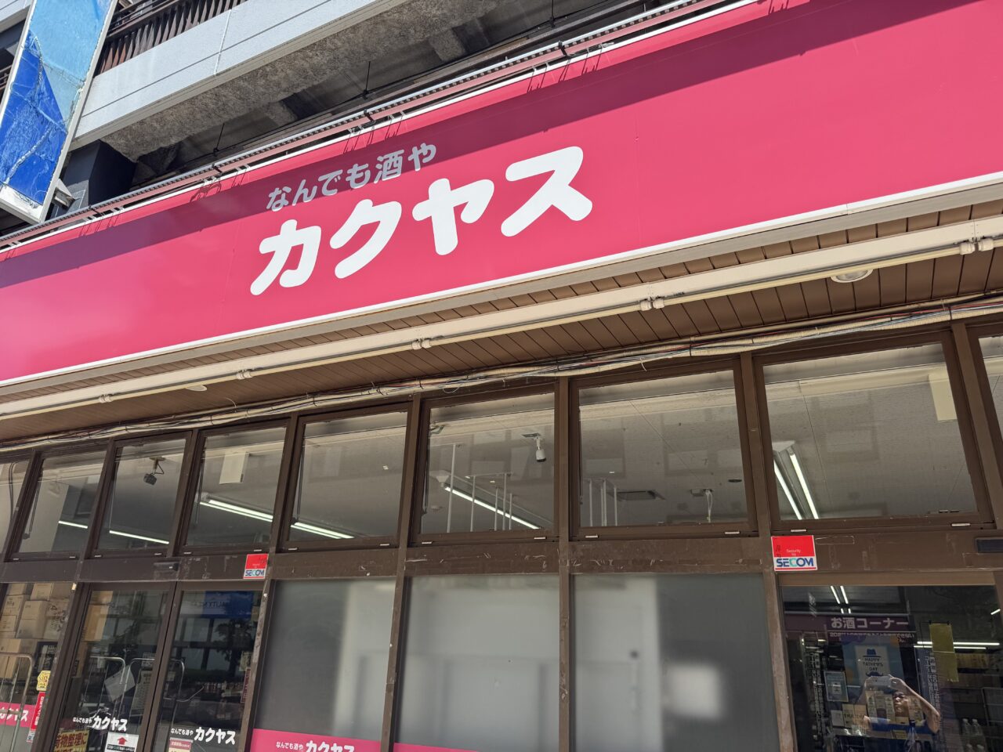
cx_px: 502
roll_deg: -3.7
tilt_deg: +24.1
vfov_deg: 56.8
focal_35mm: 24
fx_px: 695
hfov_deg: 71.6
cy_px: 376
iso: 80
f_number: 1.78
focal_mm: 6.76
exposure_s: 1/1560
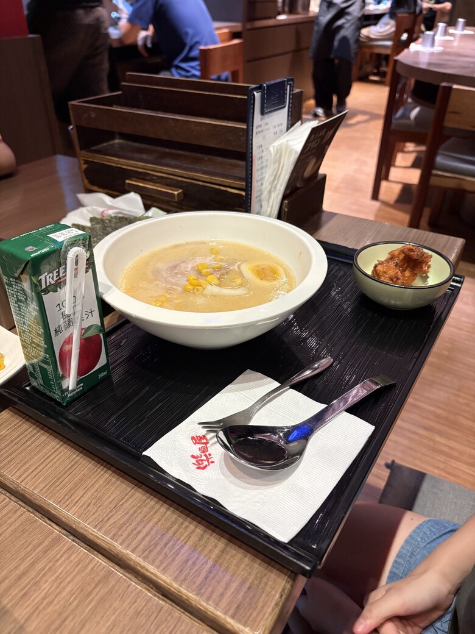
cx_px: 238
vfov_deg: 67.3
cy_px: 317
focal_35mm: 26
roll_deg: -1.5
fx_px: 476
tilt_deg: -34.5
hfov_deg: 53.1
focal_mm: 5.96
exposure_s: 1/60
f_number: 1.6
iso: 250
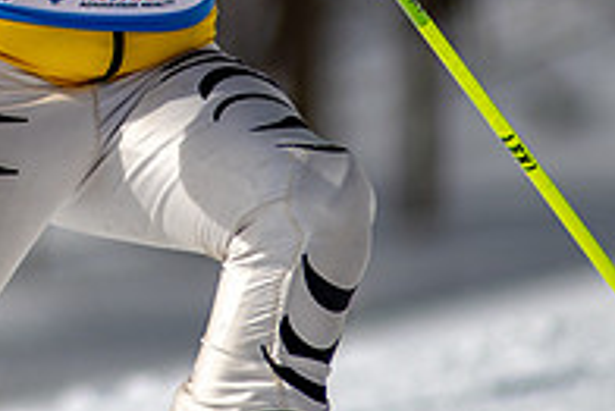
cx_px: -6
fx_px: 22788
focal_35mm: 1333
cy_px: -140
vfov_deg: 1.0
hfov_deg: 1.5
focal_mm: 300
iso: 100
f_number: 2.8
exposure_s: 1/6400
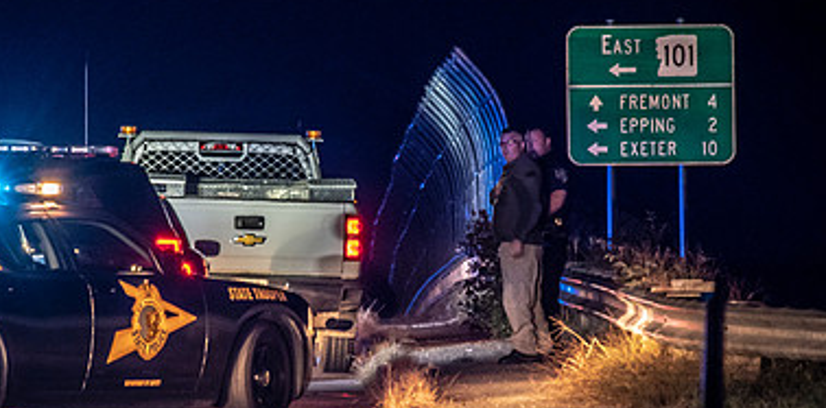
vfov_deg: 2.2
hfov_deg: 4.4
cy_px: 229
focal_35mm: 509
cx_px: 303
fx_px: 10841
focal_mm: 190
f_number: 5.6
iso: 2000
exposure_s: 1/25
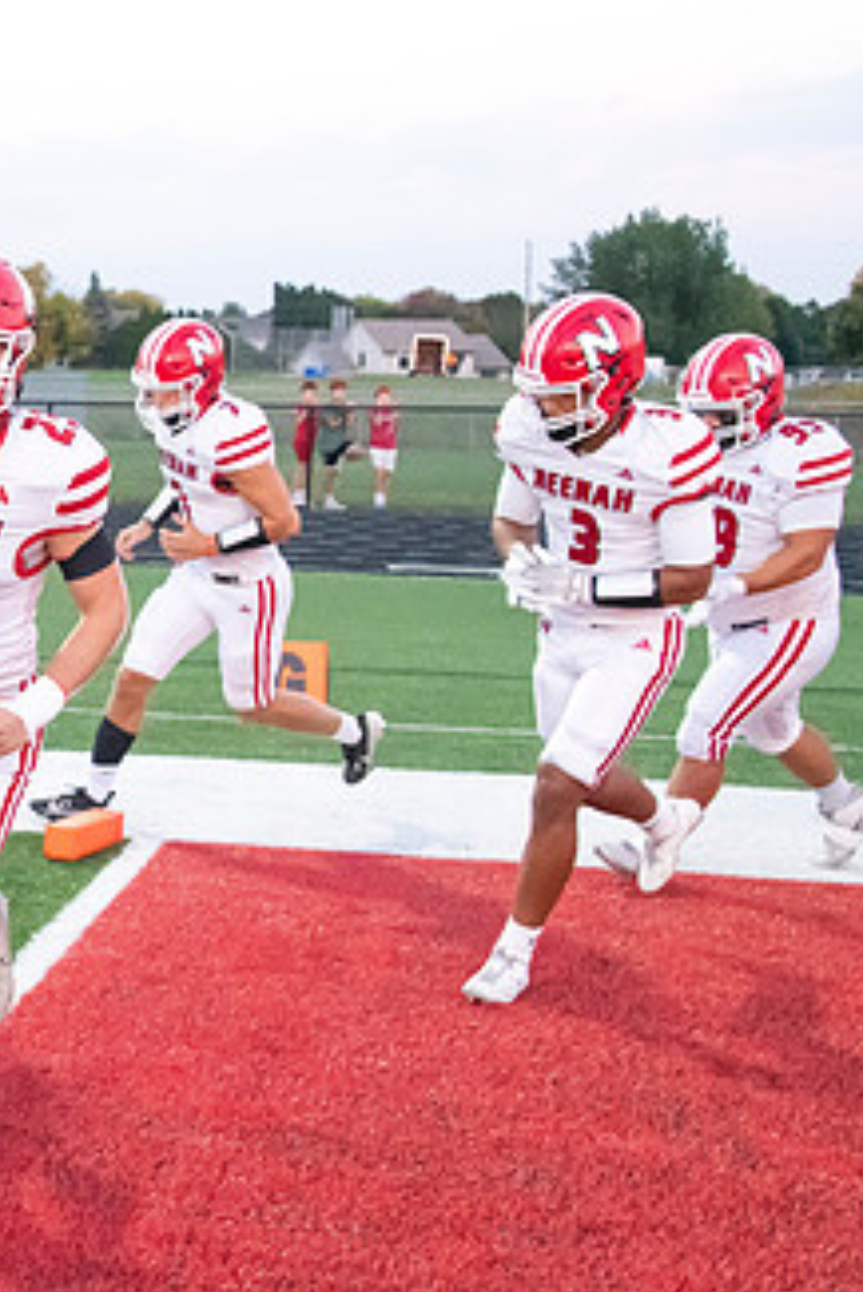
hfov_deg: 17.4
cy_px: 626
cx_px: -175
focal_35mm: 75
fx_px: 2694
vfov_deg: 27.0
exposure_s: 1/640
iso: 10000
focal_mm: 42
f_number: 7.1
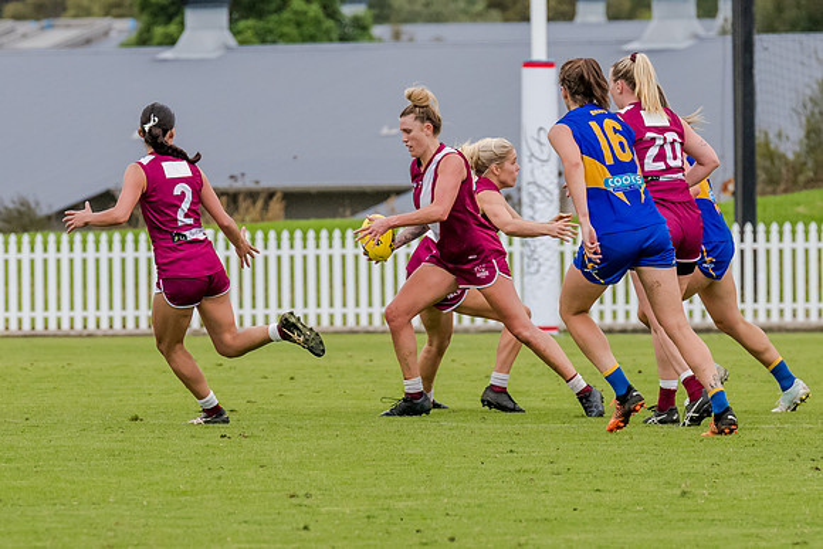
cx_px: 506
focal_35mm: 614
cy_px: 265
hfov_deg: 3.4
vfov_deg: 2.2
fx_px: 14050
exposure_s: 1/1600
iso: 1250
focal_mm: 300
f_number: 8
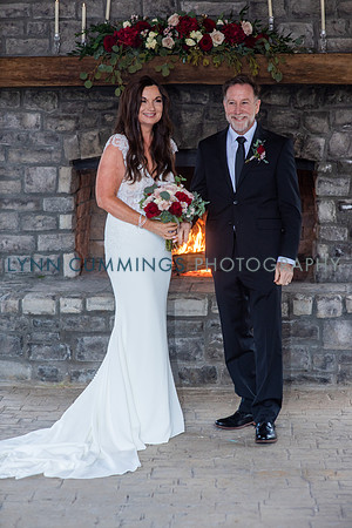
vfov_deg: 23.9
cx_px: 176
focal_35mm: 85
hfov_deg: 16.1
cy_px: 264
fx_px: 1247
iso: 640
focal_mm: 85
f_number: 3.2
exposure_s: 1/125
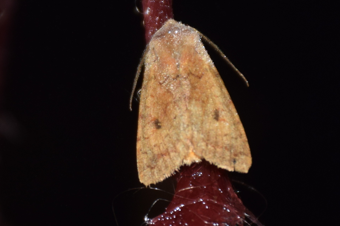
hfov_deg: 9.8
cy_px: 113
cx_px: 170
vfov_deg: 6.5
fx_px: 1983
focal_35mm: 210
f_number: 5.6
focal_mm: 140
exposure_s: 1/60
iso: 320
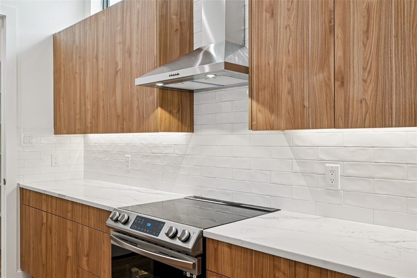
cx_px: 208
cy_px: 139
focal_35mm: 30
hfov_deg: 61.9
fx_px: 347
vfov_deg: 43.6
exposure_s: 1/25
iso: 400
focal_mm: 30
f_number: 8
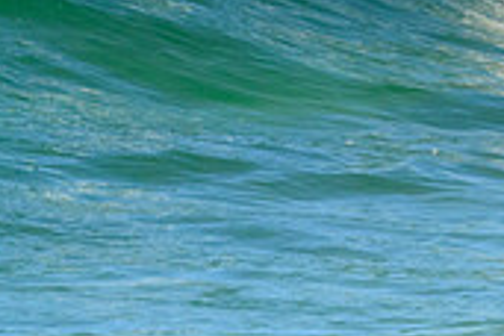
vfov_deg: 0.4
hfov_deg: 0.6
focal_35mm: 3729
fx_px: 52202
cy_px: -404
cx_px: 732
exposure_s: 1/2000
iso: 1100
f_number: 11
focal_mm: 800
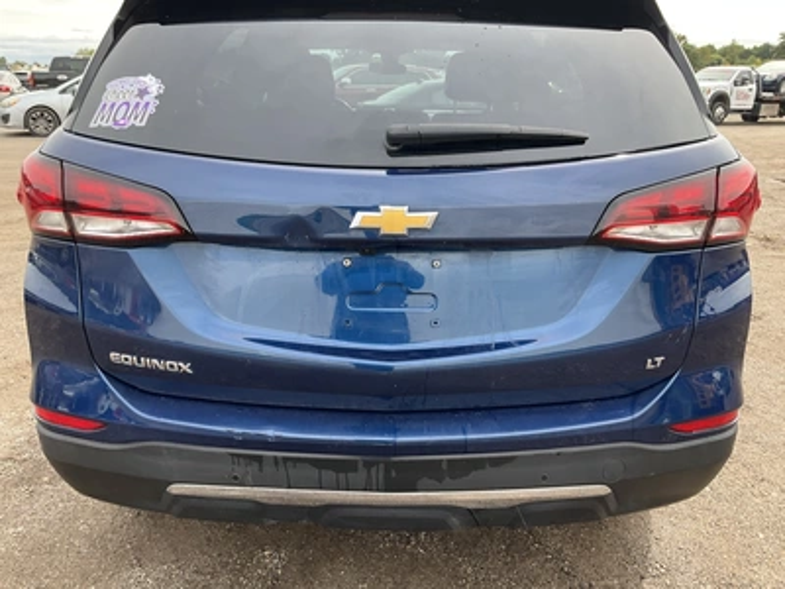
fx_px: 658
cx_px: 392
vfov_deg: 48.2
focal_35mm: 29
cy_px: 294
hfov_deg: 61.7
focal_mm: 3
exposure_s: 1/273
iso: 25
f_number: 1.8
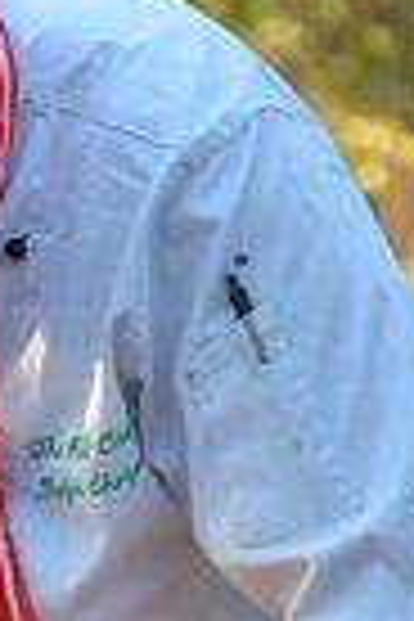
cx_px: -180
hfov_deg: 2.0
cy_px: 493
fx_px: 11850
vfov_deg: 3.0
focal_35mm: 687
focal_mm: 140
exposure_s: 1/250
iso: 1250
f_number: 5.6
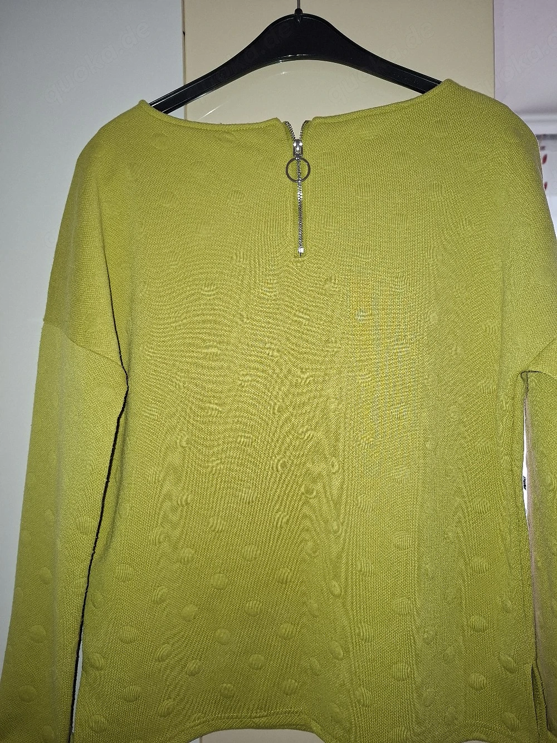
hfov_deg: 58.9
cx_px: 278
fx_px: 493
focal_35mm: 23
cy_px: 372
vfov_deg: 73.9
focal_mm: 5.54
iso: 50
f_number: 1.8
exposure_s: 1/33
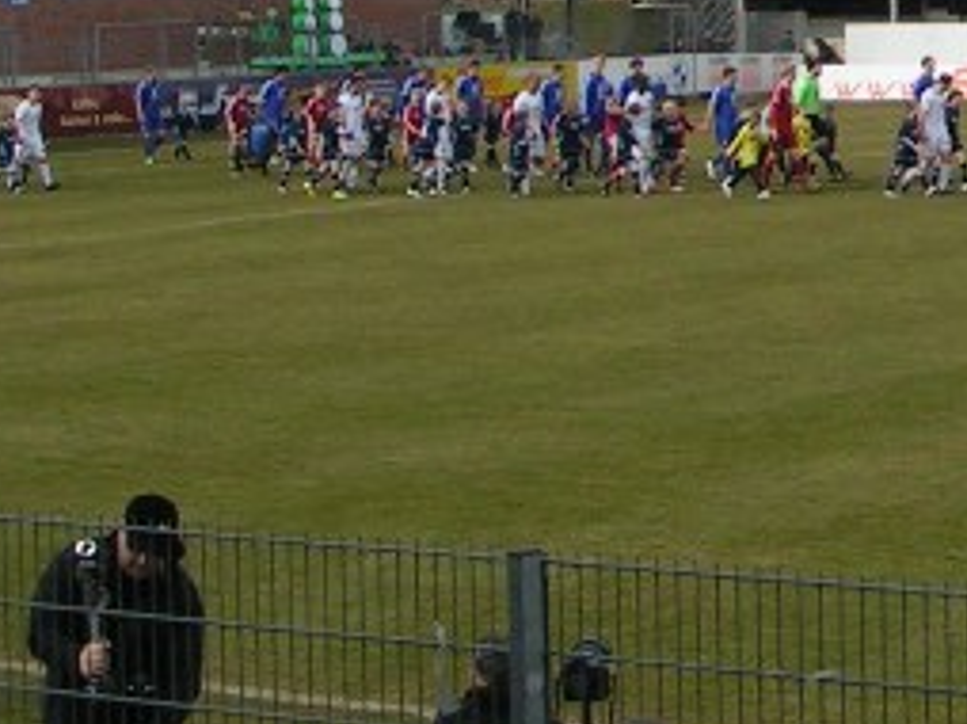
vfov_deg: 11.8
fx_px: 3433
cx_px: 1036
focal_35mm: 123
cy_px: -152
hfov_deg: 15.6
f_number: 5.6
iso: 50
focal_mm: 6
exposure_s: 1/320
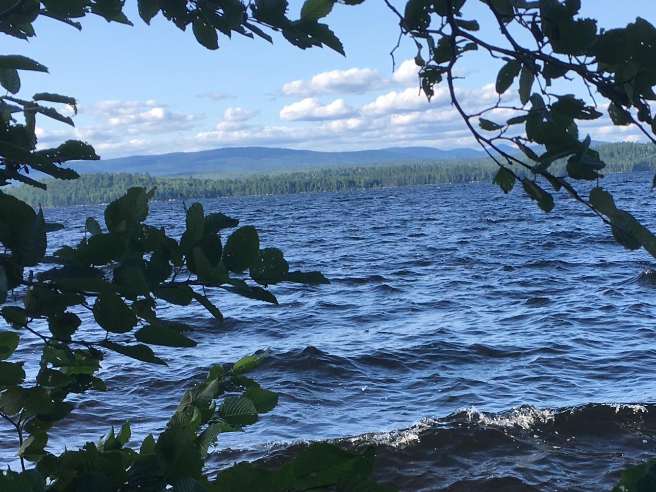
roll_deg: +2.7
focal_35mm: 65
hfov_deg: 29.5
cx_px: 454
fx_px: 1232
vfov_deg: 22.2
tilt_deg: -8.5
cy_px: 406
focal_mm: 4.15
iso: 25
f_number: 2.2
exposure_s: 1/785
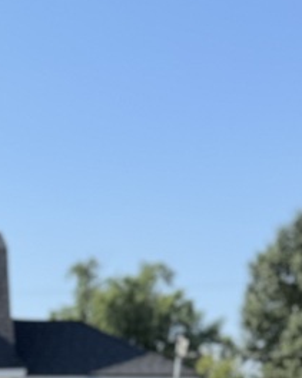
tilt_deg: -12.9
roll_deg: +0.2
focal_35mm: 91
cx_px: -130
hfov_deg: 15.7
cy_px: 666
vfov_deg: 17.4
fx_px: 1017
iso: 80
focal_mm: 6.76
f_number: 1.78
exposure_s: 1/4950
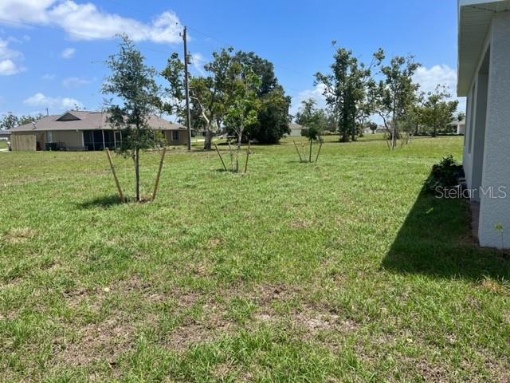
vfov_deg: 53.1
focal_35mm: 26
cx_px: 255
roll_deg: -0.5
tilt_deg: -8.5
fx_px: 383
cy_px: 192
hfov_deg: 67.3
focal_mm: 5.1
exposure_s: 1/3215
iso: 50
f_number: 1.6
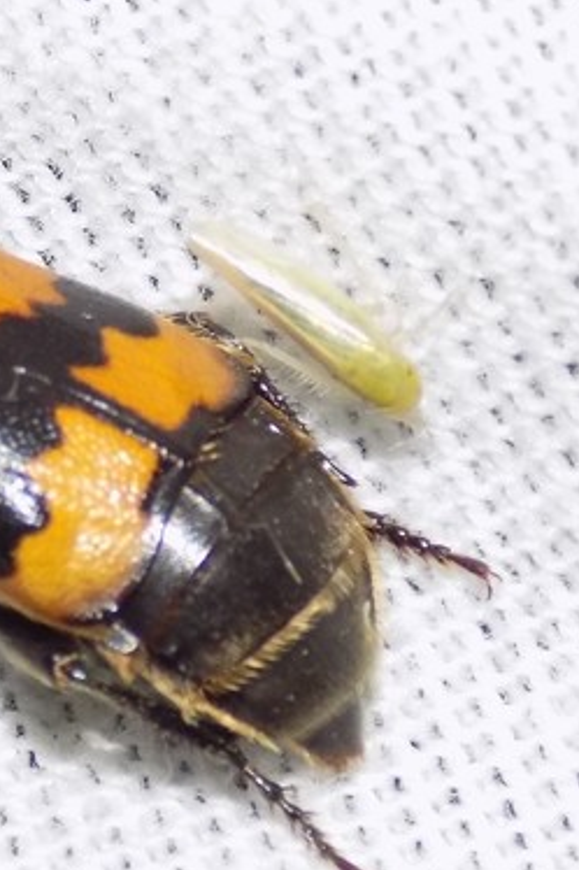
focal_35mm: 280
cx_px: -131
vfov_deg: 7.4
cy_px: 400
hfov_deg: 4.9
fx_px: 6761
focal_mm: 20.9
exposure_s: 1/30
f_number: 4.8
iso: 200
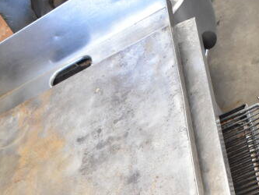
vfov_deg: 15.3
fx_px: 651
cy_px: 321
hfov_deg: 22.4
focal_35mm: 87
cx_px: 88
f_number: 3.8
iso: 1800
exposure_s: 1/30
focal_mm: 22
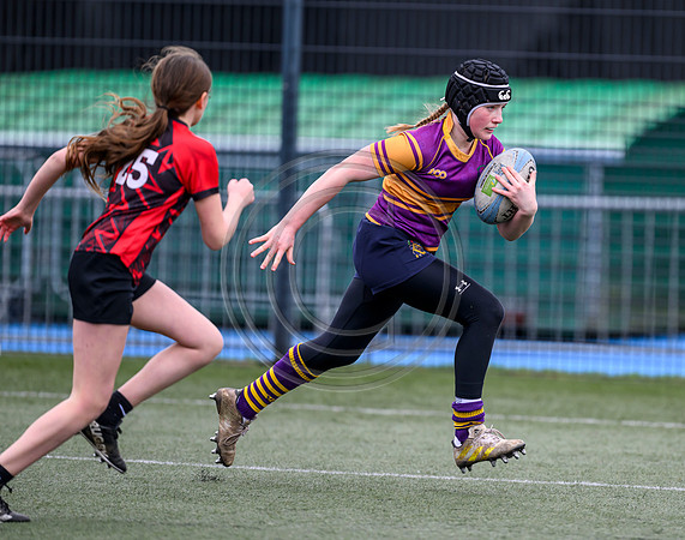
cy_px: 269
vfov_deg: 3.1
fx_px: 10087
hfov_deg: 3.9
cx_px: 454
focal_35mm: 500
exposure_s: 1/1600
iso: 500
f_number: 3.2
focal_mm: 400
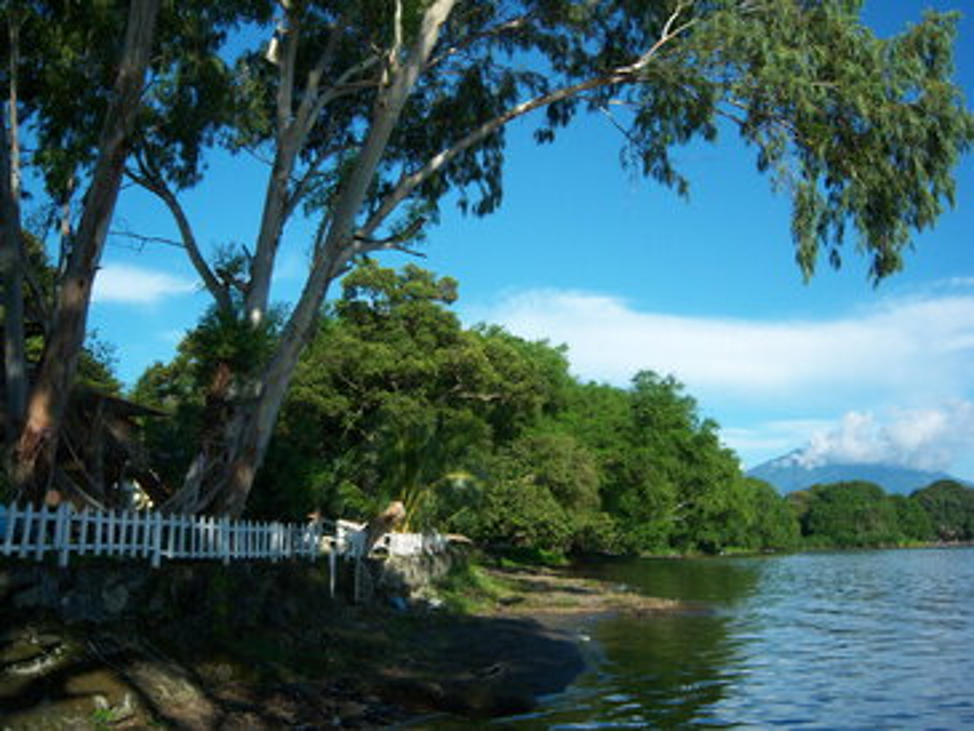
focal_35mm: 36
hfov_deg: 51.3
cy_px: 366
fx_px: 1013
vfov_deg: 39.7
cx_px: 487
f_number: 4.8
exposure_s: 1/400
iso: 80
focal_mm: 7.5
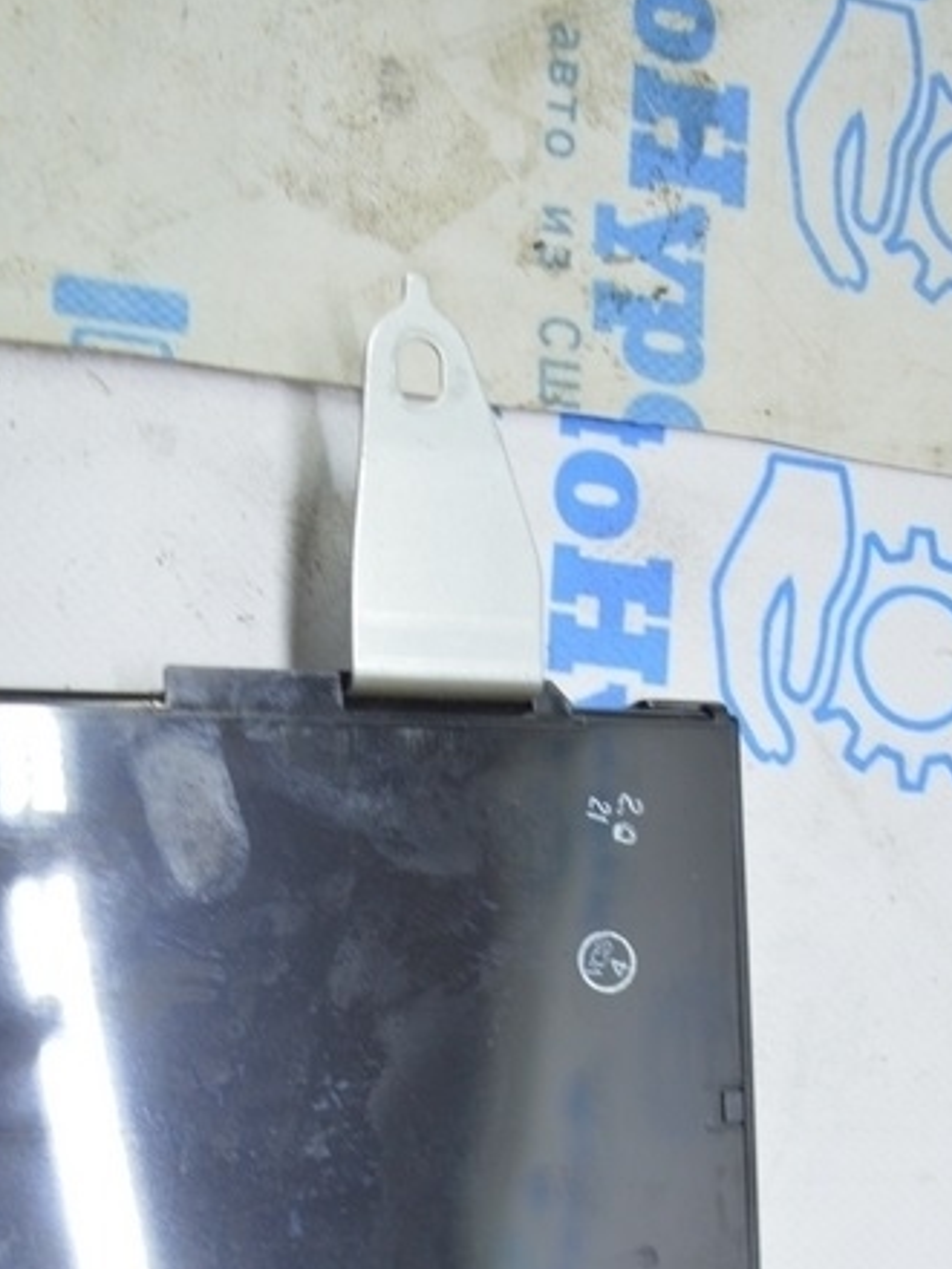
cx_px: 382
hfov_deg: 25.3
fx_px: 2121
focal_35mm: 58
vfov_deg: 32.3
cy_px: 1038
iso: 400
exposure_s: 1/40
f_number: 3.8
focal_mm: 23
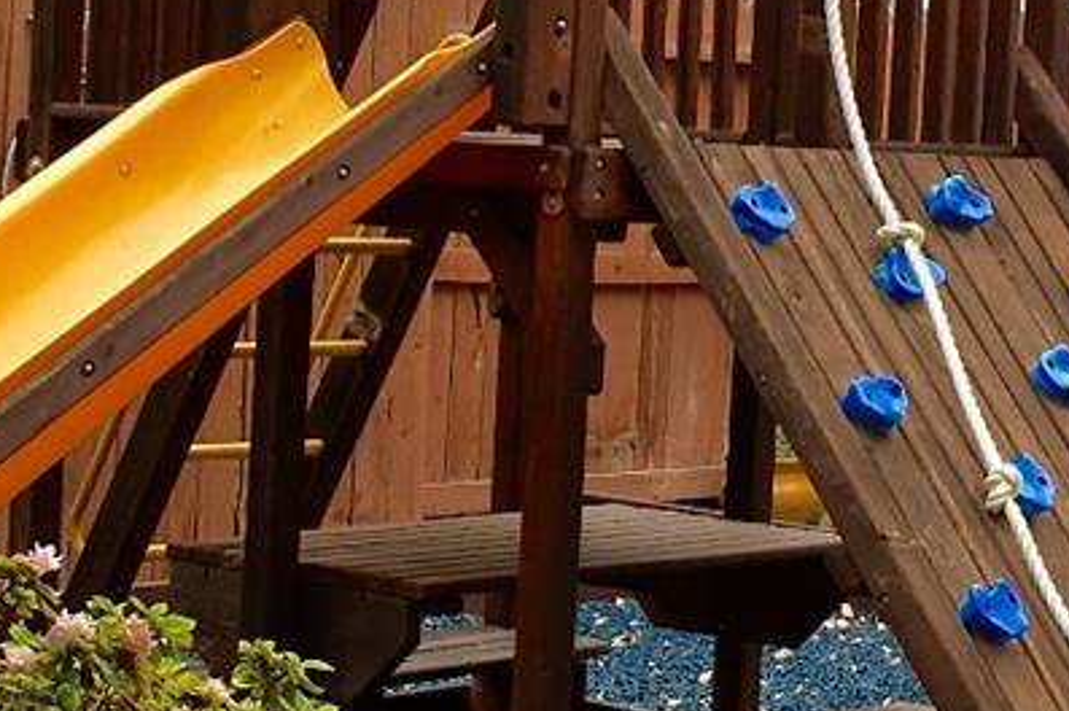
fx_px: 3382
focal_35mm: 114
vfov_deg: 12.0
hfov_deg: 18.0
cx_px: 477
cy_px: 272
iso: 25
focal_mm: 4.15
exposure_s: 1/516
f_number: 2.2
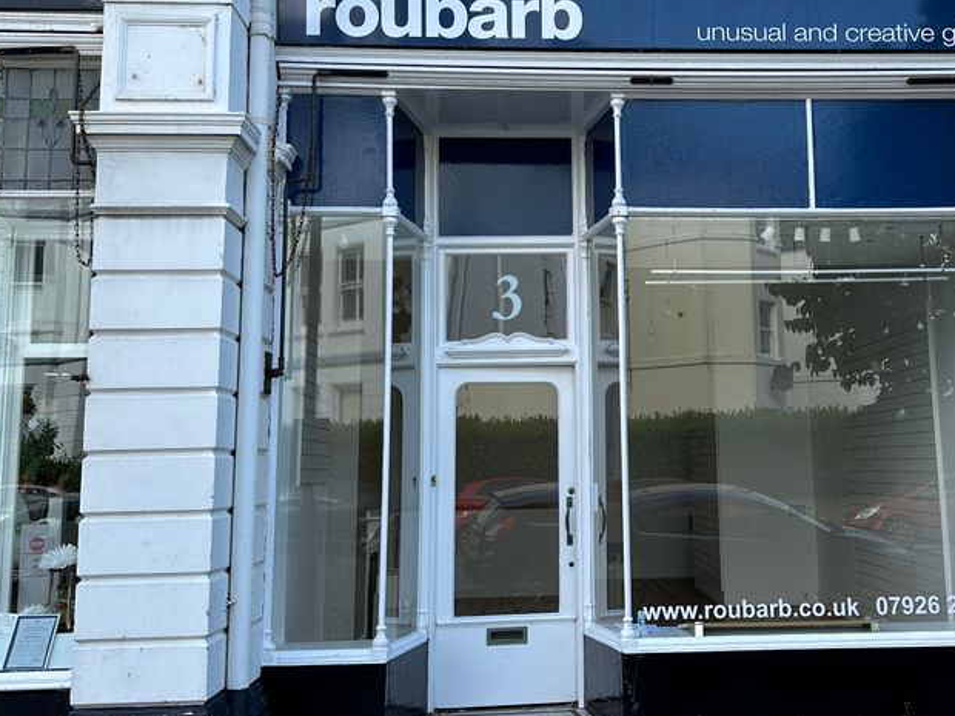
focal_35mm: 43
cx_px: 613
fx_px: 1186
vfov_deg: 33.4
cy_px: 272
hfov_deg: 43.4
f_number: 1.78
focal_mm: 6.86
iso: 80
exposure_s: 1/918
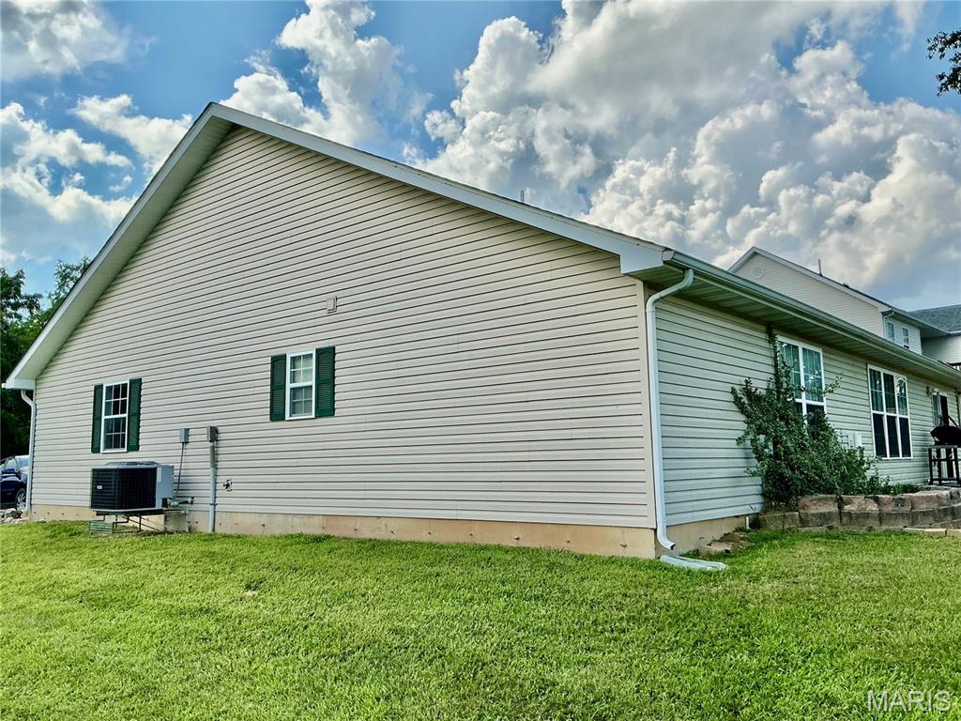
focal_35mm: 29
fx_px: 805
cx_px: 480
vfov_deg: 48.2
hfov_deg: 61.7
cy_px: 360
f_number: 1.8
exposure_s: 1/1912
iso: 25
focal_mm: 3
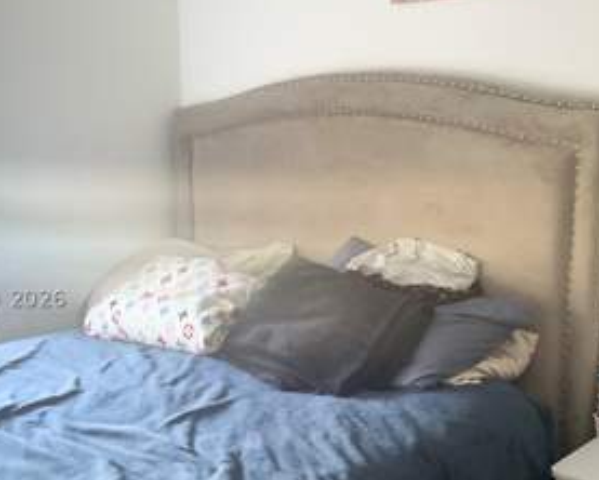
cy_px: 298
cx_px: 264
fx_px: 869
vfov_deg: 30.7
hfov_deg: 38.0
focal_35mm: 49
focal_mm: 3
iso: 100
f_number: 1.8
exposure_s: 1/60
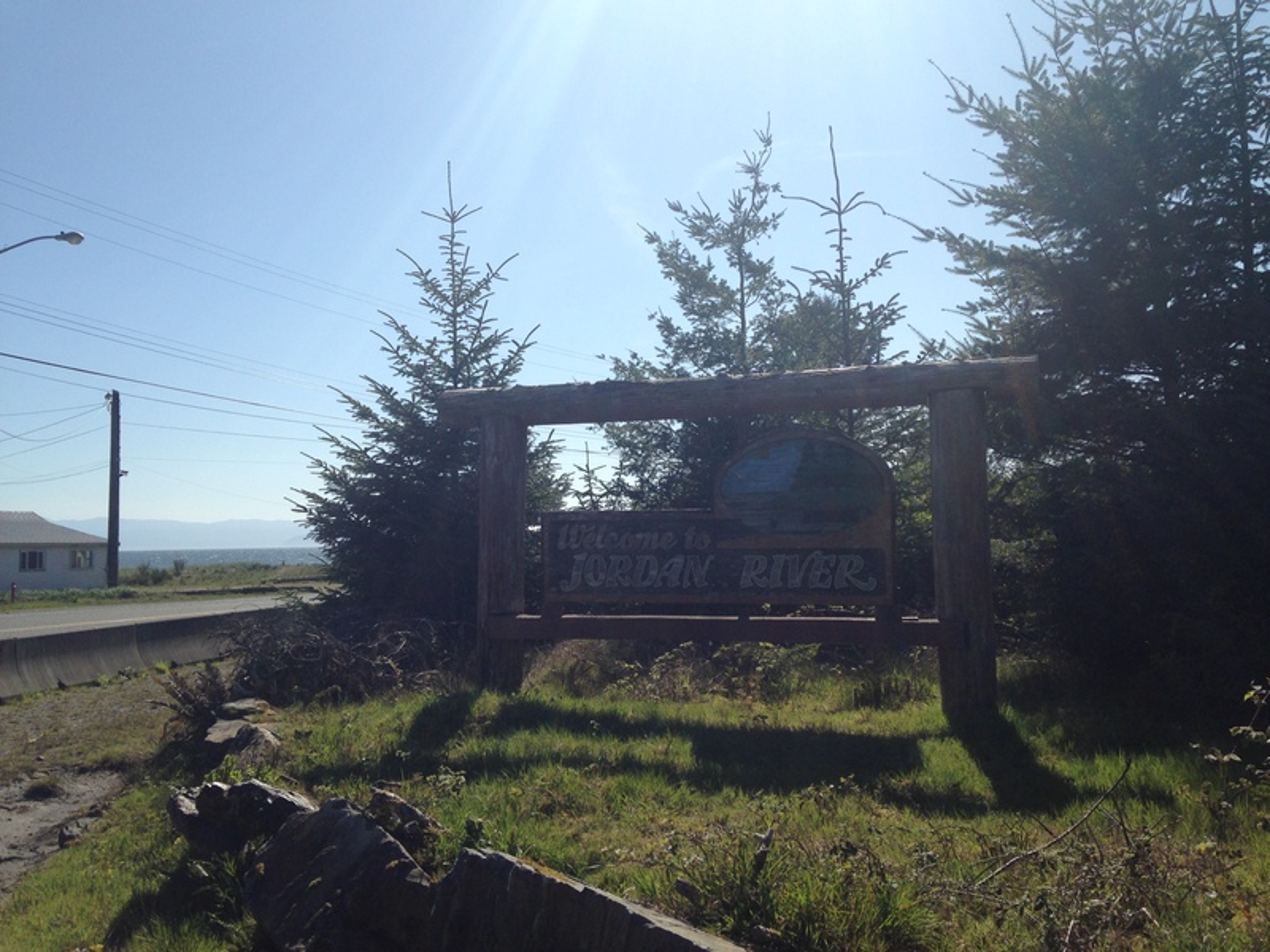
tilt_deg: +2.4
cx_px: 635
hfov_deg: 55.4
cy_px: 476
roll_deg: +1.0
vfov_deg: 42.9
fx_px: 1211
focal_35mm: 33
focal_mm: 4.12
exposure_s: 1/2463
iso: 50
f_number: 2.4
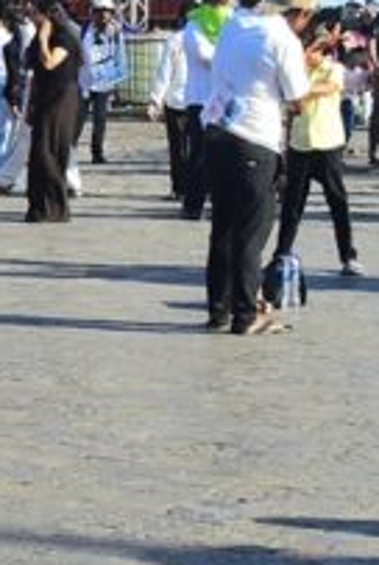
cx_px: -307
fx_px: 2495
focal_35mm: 159
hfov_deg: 8.4
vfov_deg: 12.9
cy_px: 292
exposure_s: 1/320
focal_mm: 21
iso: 250
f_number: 9
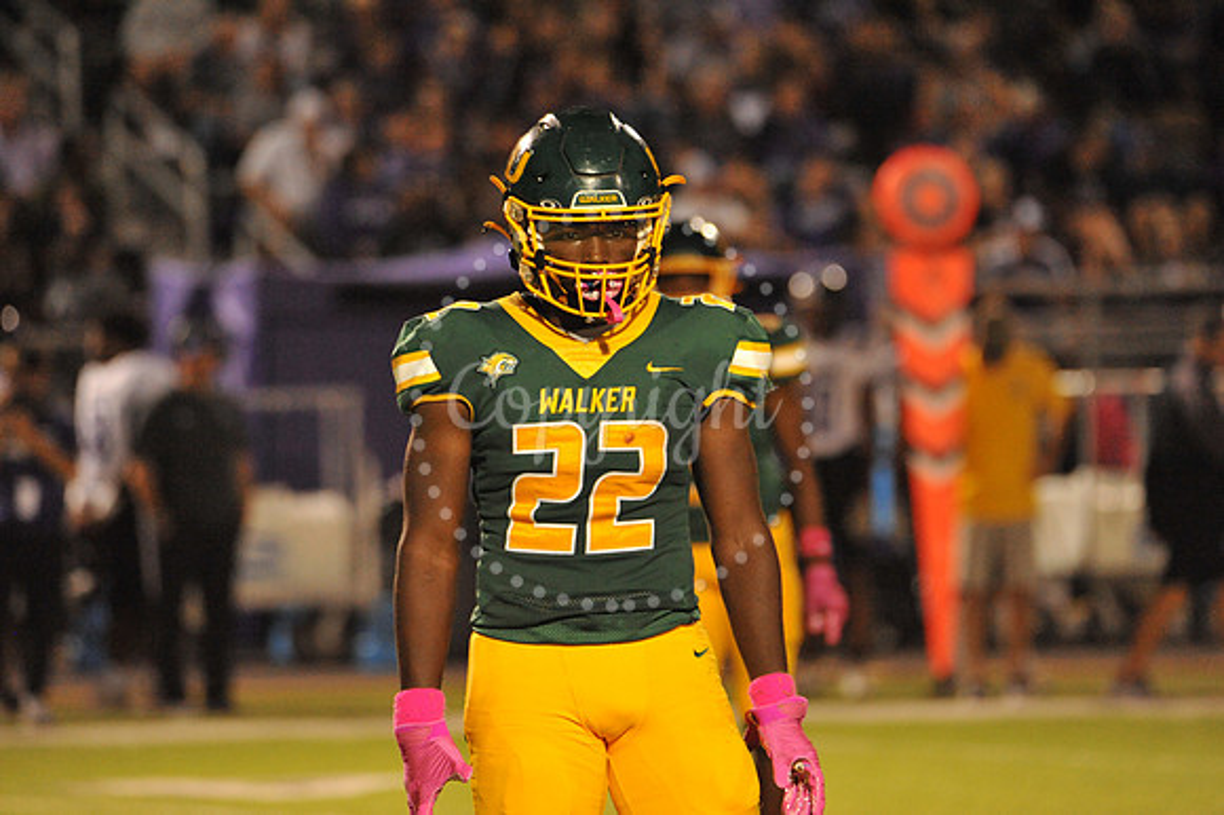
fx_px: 13592
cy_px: 408
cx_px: 612
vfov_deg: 3.4
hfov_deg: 5.2
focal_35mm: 400
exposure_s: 1/160
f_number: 6.3
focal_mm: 400
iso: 6400
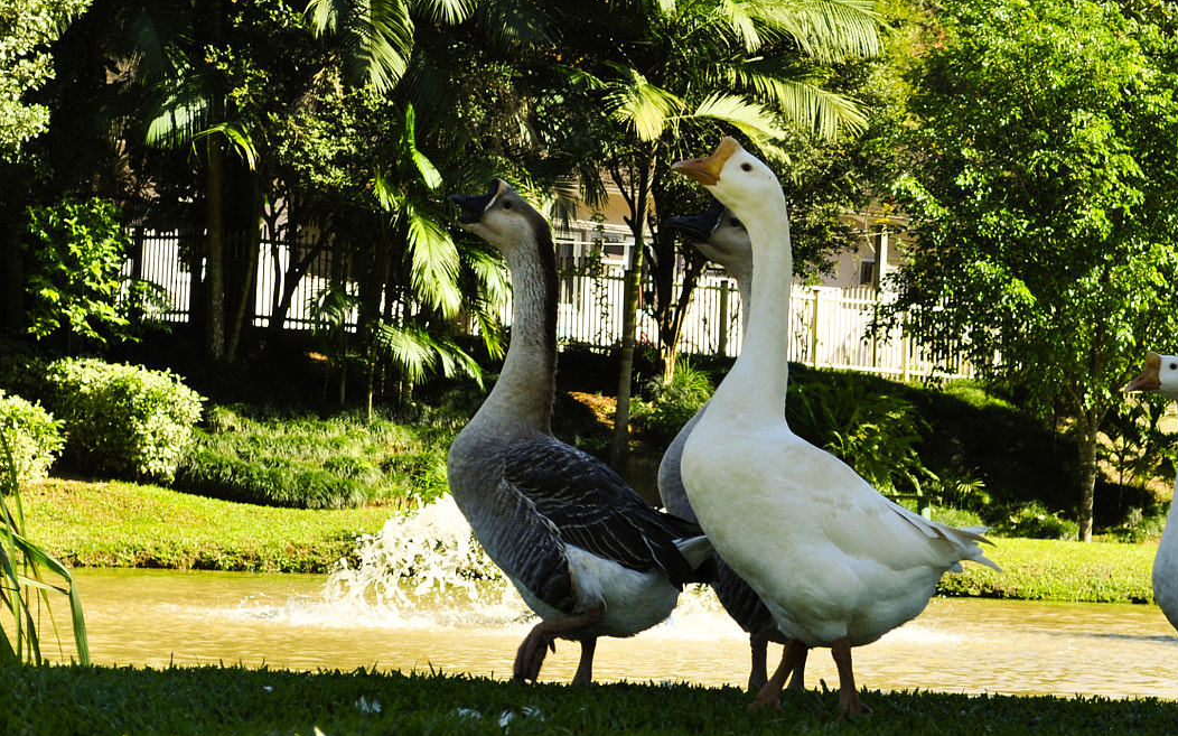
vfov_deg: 10.3
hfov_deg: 16.3
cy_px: 349
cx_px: 716
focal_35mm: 128
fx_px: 4101
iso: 200
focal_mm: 55
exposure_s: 1/250
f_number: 8
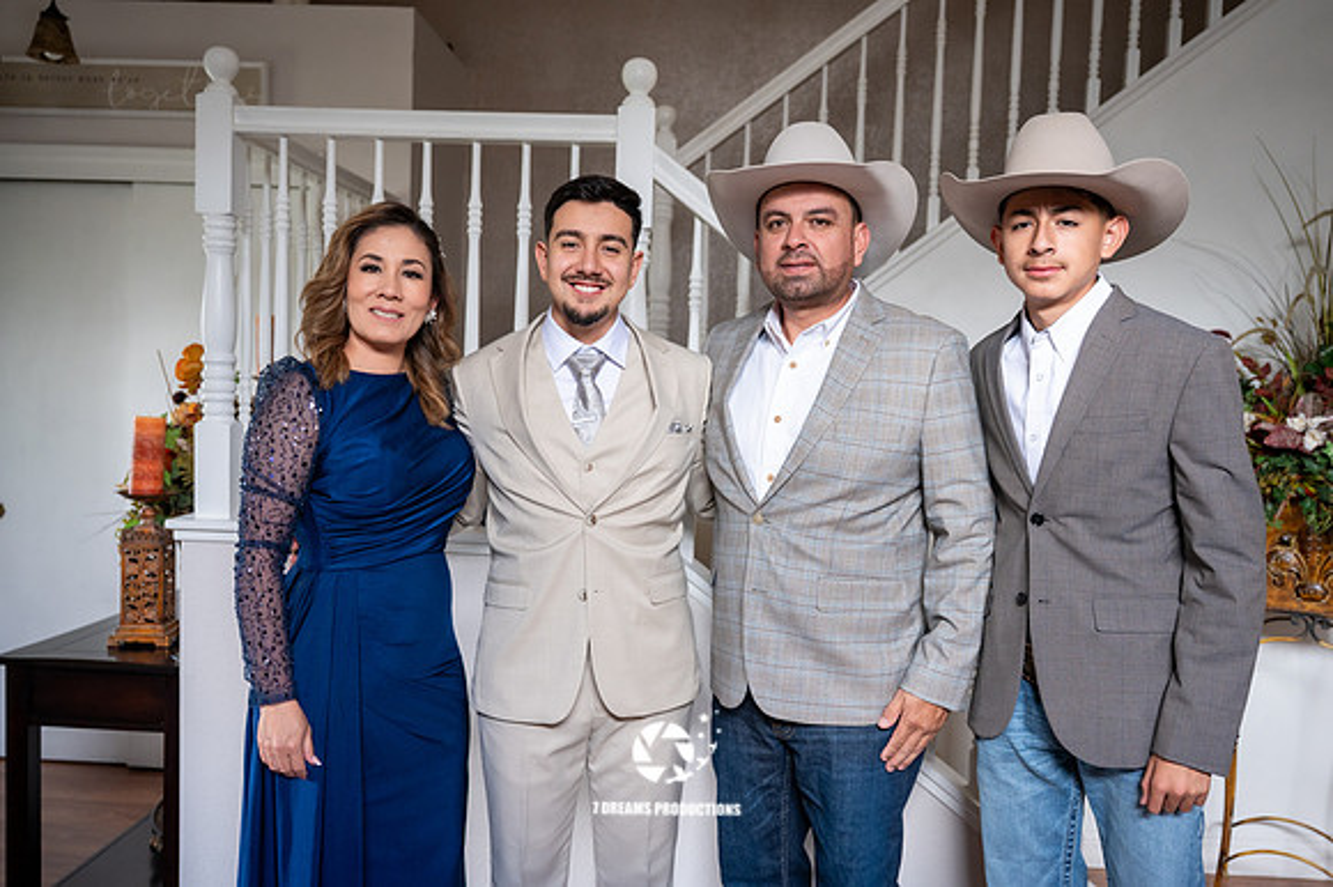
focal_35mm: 31
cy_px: 444
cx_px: 666
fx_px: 1158
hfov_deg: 59.9
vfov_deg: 41.9
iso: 1000
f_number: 3.2
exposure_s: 1/100
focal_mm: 30
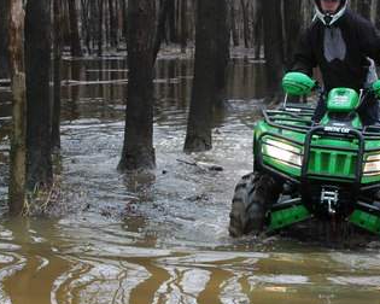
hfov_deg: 20.5
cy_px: 195
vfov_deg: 16.5
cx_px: 253
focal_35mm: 93
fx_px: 1046
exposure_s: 1/60
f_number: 7.1
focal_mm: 26
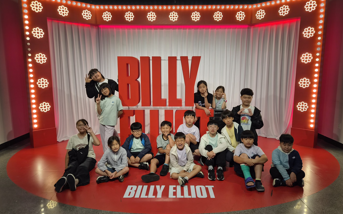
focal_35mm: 25
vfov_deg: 49.3
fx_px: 234
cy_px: 104
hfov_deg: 72.5
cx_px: 173
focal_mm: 5.4
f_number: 1.8
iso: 40
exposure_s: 1/120
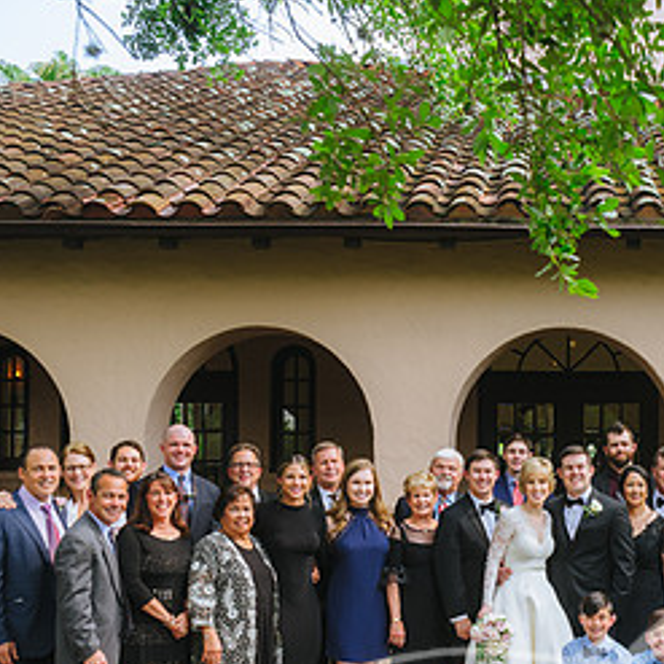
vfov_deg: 35.0
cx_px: 562
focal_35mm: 48
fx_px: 1042
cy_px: 450
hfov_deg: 33.9
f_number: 3.5
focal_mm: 24
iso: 250
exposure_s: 1/500
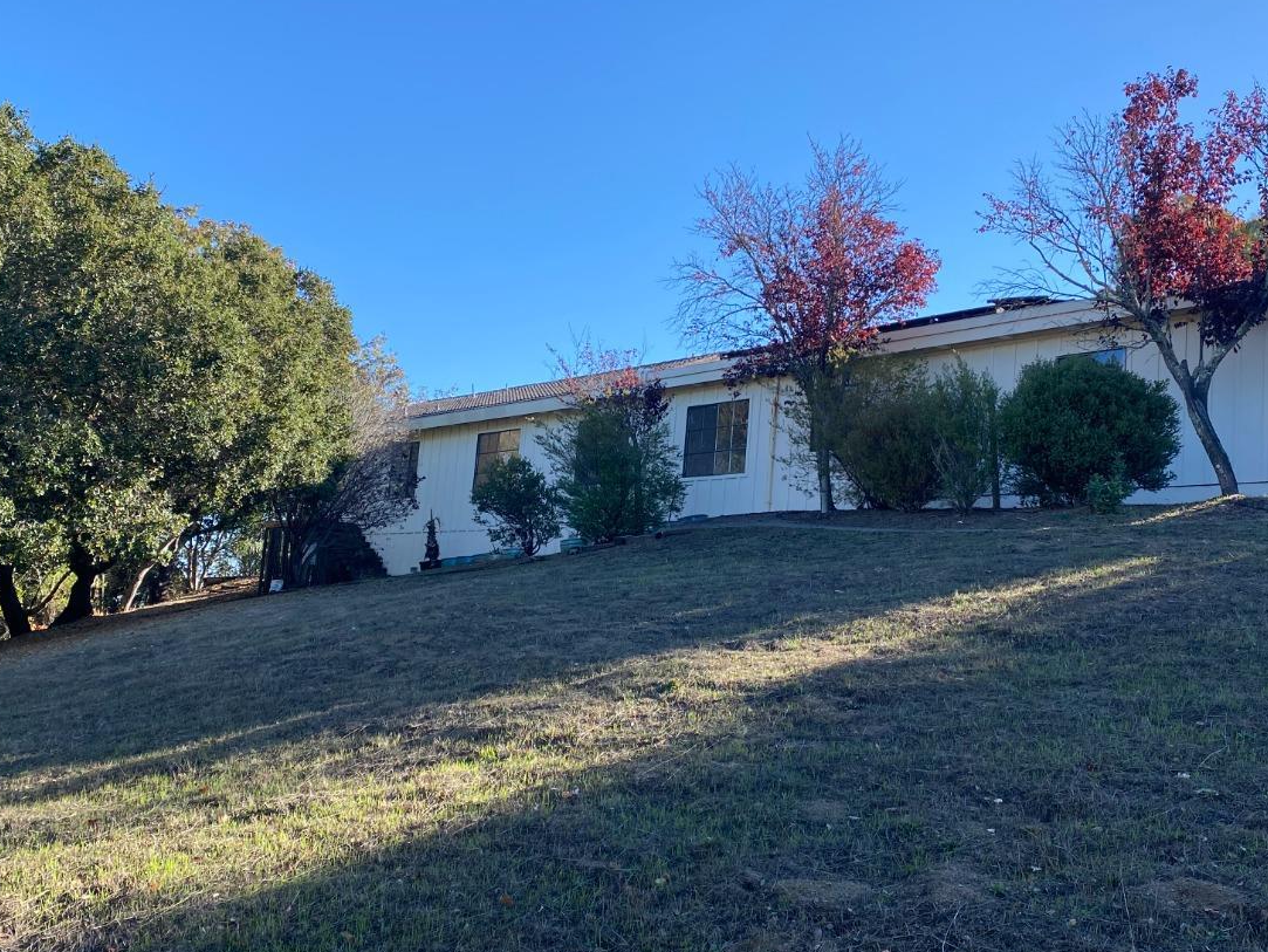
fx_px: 1319
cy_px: 494
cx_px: 654
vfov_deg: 39.7
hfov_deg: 51.3
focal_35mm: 36
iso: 32
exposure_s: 1/1218
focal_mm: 4.25
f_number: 1.8
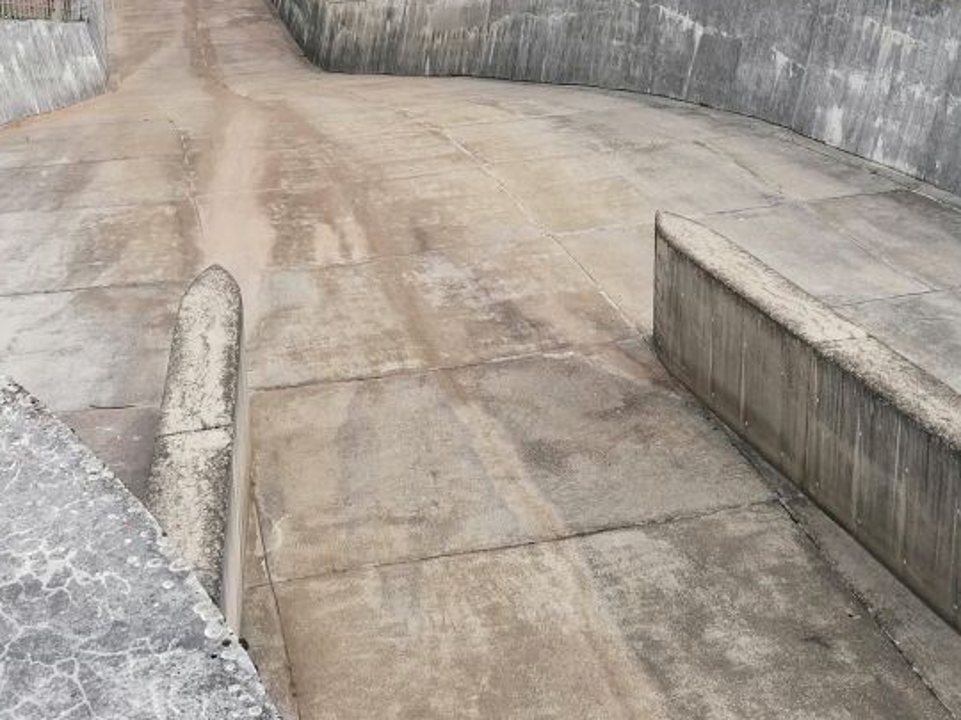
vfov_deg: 23.7
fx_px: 1666
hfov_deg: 32.1
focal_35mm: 60
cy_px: 69
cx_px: 537
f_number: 1.8
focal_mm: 4.75
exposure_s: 1/976
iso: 50
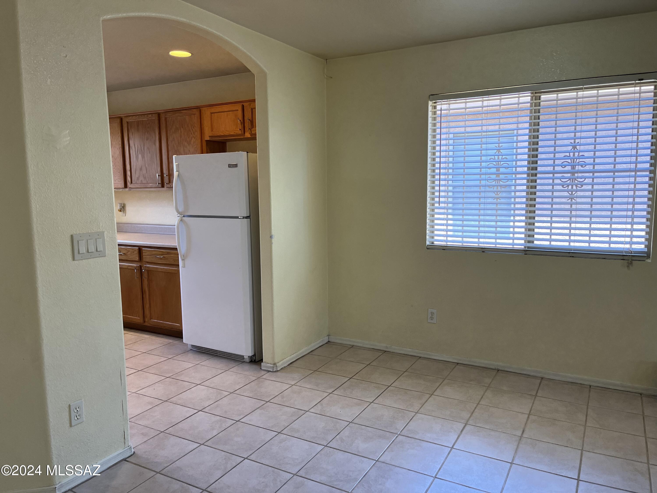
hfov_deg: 67.3
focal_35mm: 26
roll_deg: +0.7
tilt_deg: -7.5
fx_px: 493
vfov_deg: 53.1
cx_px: 328
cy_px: 246
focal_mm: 5.1
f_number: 1.6
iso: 80
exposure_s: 1/120
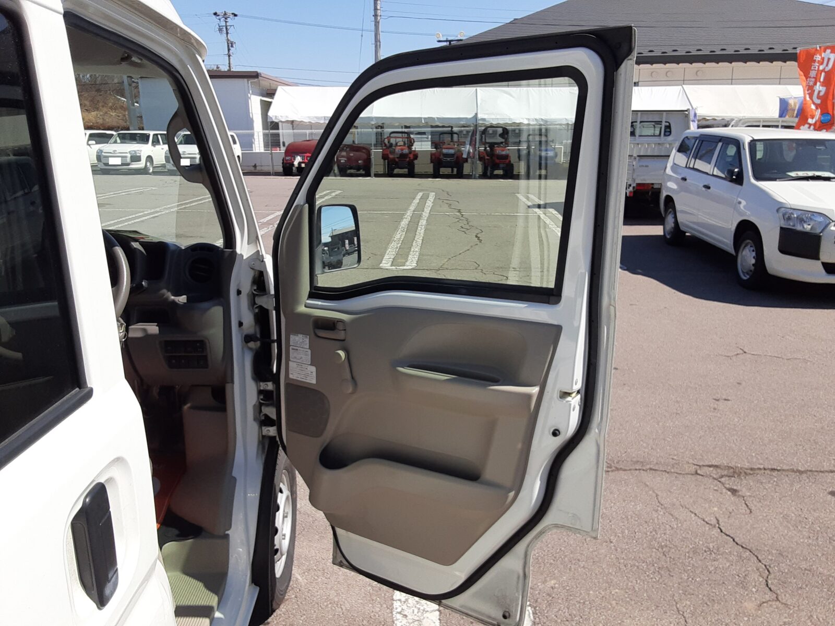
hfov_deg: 65.3
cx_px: 418
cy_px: 313
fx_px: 651
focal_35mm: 27
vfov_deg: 51.4
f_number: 1.9
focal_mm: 2.91
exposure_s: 1/1815
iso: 40
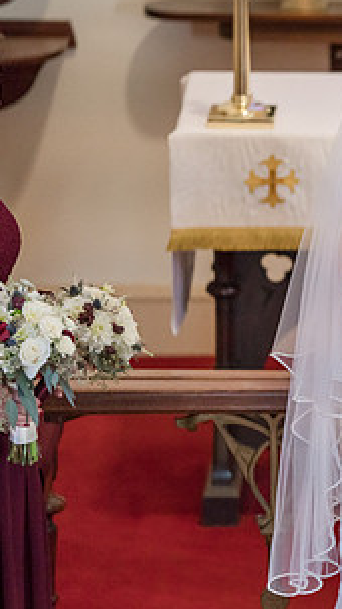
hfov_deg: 3.0
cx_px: 551
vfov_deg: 5.4
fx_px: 6477
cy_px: 296
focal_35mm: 401
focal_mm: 200
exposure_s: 1/250
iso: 2000
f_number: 3.2
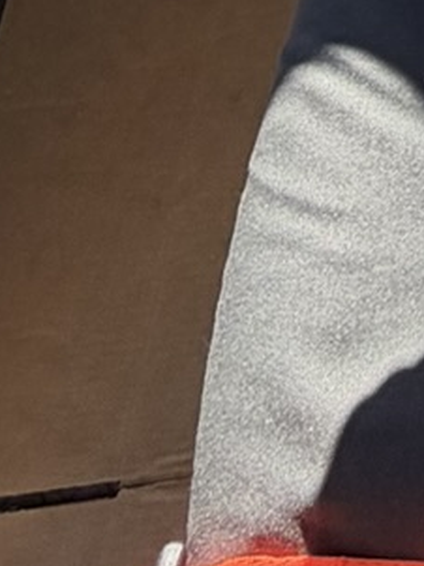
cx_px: 944
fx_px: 1554
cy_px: -1145
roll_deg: -2.7
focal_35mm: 95
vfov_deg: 11.4
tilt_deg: -41.5
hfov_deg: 12.8
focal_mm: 2.22
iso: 40
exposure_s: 1/252
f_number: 2.2
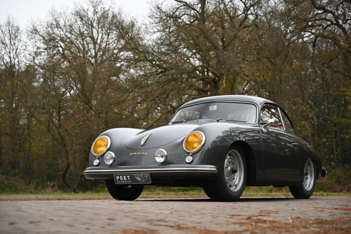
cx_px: 176
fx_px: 683
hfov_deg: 28.8
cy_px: 117
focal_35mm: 70
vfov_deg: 19.5
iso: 400
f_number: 4
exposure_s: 1/250
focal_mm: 70
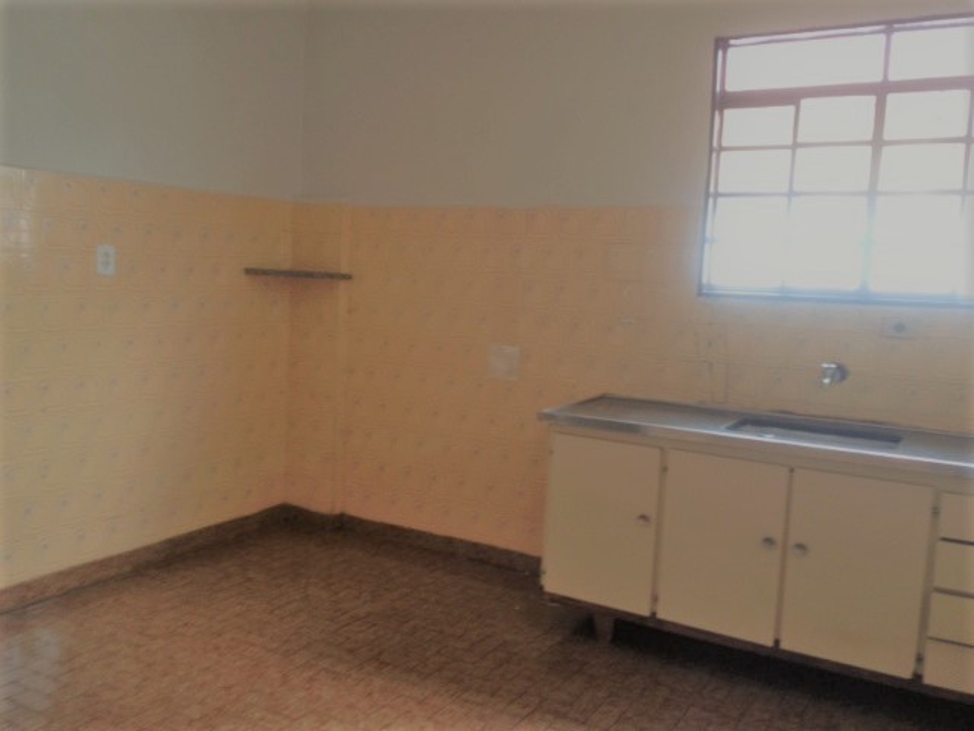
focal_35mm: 35
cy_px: 366
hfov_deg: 52.6
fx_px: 985
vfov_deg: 40.7
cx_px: 487
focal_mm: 4.28
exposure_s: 1/40
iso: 50
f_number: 2.4
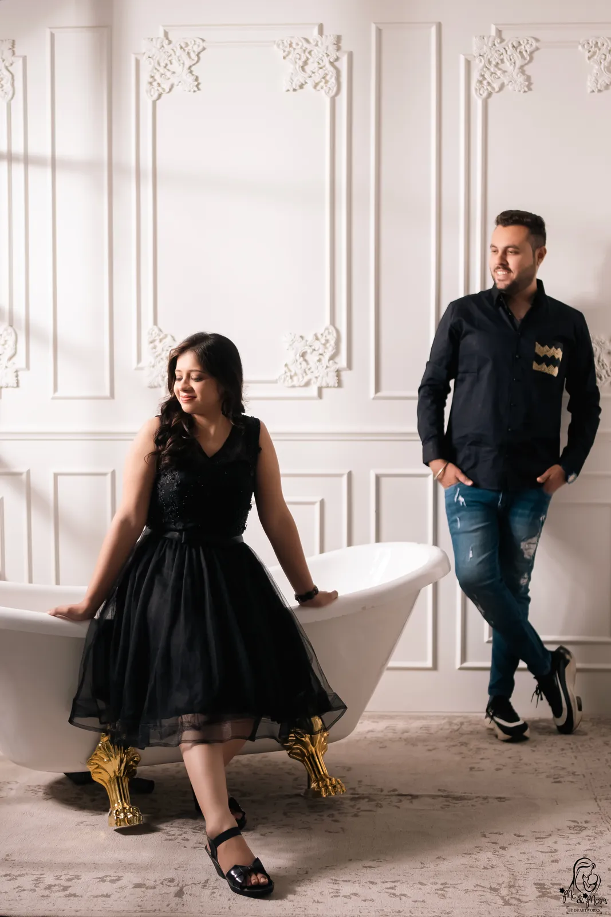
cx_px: 306
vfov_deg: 38.2
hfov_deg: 26.0
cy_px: 458
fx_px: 1323
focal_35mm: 52
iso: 100
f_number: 1.4
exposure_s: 1/800
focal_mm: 35
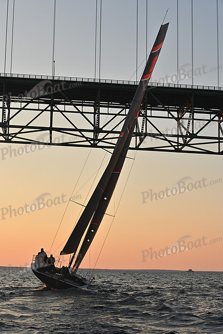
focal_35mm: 70
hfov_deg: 19.5
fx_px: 650
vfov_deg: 28.8
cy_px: 167
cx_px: 112
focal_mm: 70
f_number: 8
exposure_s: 1/640
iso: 800
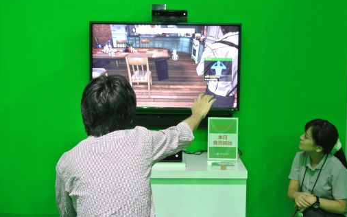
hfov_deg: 32.5
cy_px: 100
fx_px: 596
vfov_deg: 20.6
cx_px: 174
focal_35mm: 63
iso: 800
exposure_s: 1/30
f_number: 5
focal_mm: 22.7
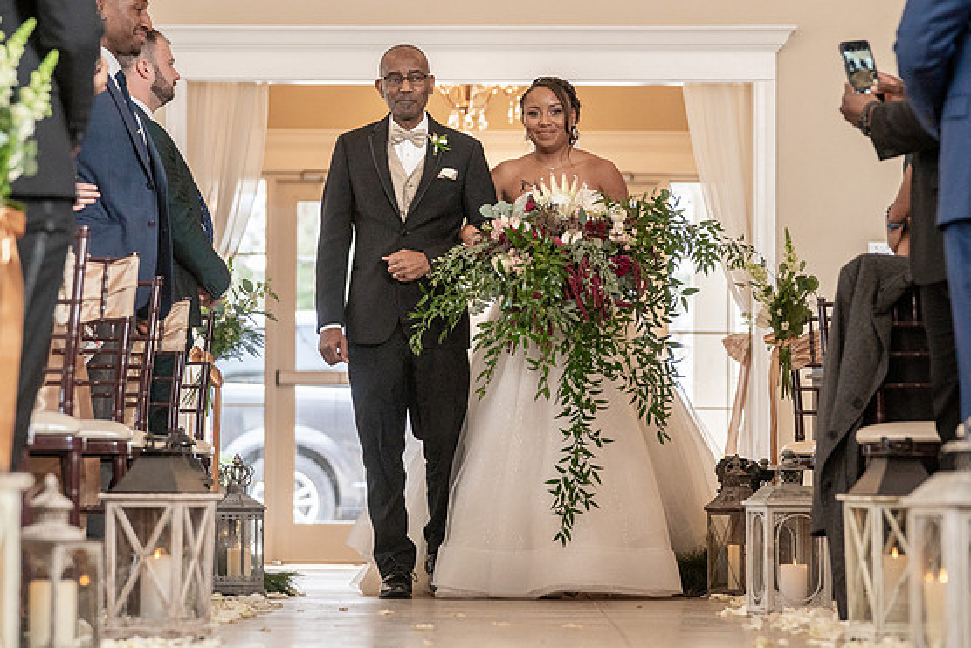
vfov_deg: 8.8
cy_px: 249
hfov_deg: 13.2
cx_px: 470
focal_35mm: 156
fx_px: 4209
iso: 2000
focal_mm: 120
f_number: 4
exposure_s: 1/200
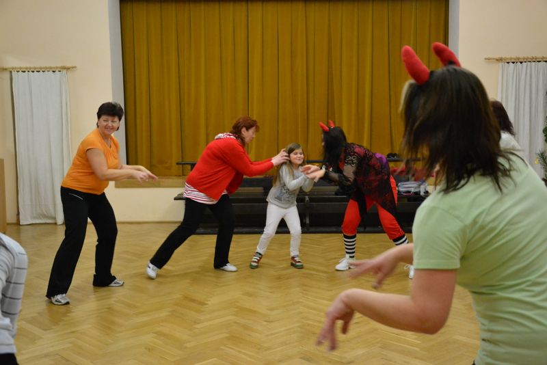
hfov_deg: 46.4
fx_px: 638
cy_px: 182
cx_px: 274
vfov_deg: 31.9
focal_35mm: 42
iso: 3200
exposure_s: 1/80
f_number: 4
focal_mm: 28
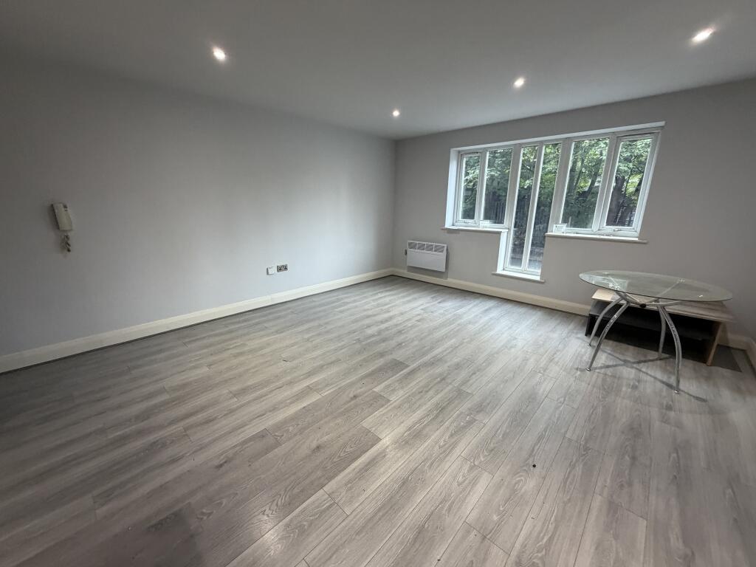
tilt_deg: -13.7
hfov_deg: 102.1
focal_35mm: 14
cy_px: 284
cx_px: 378
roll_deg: +0.7
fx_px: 306
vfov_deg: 85.7
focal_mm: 2.22
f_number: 2.2
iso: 320
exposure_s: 1/100
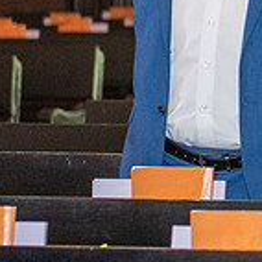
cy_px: -40
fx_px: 2929
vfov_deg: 5.1
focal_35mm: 342
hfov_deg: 5.0
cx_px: 486
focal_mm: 70
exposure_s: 1/250
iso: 1600
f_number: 2.8
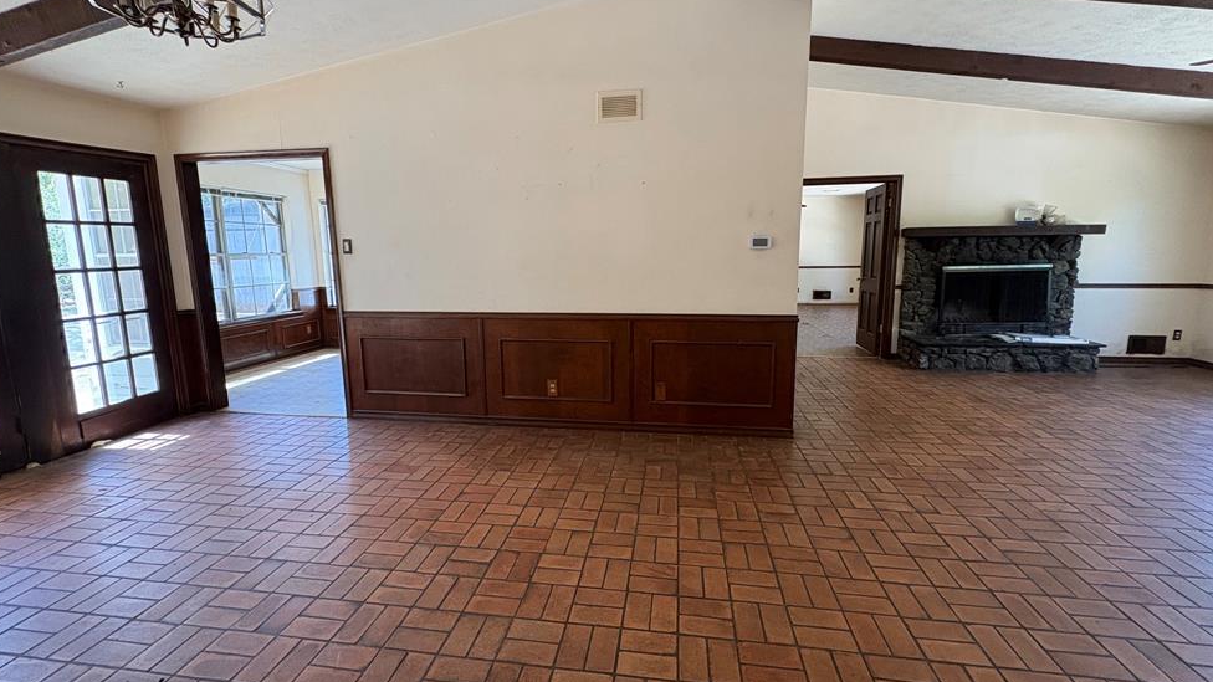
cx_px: 598
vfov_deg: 67.1
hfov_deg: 99.4
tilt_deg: -8.8
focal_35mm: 16
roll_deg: +0.9
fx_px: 515
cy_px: 329
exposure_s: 1/90
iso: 250
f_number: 2.2
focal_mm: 2.22
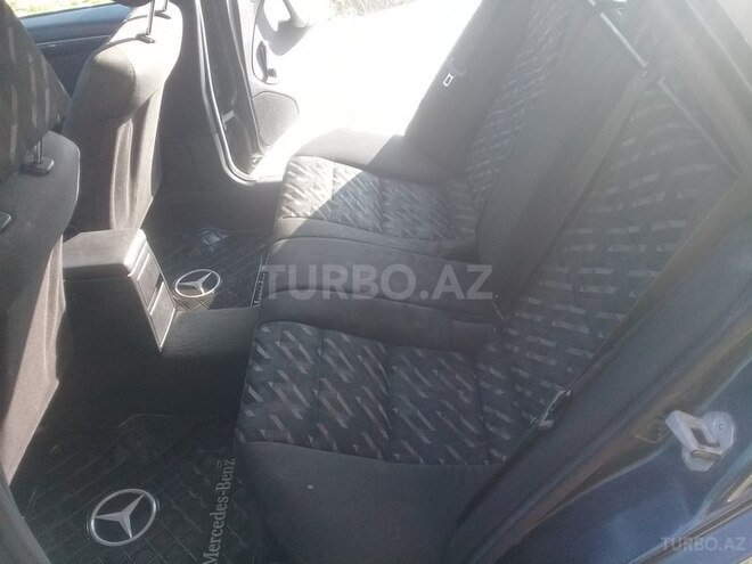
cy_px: 282
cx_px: 376
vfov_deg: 45.4
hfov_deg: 58.4
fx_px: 673
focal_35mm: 31
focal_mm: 3.3
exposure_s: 1/100
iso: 64
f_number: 2.2
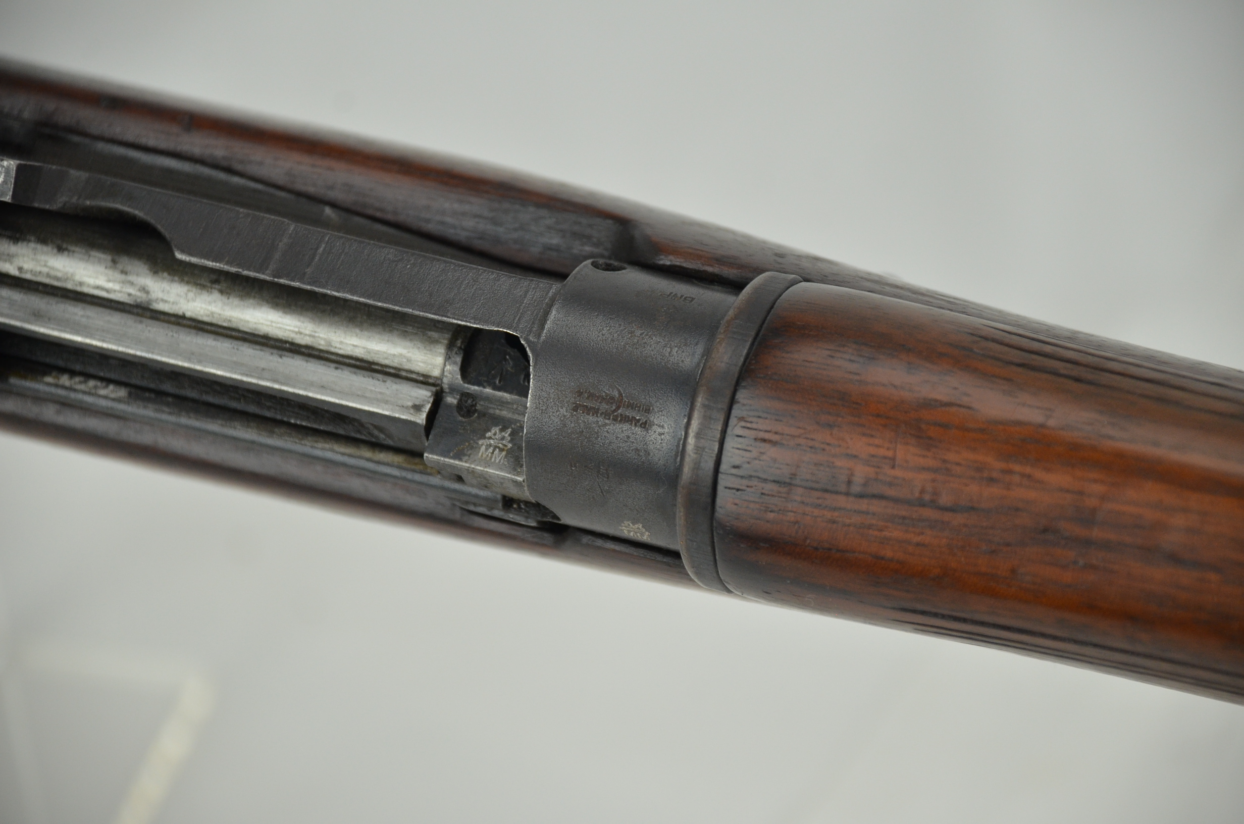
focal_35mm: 202
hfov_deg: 10.2
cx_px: 622
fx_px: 6983
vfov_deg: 6.8
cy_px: 412
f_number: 5.6
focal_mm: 135
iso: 800
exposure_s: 1/250
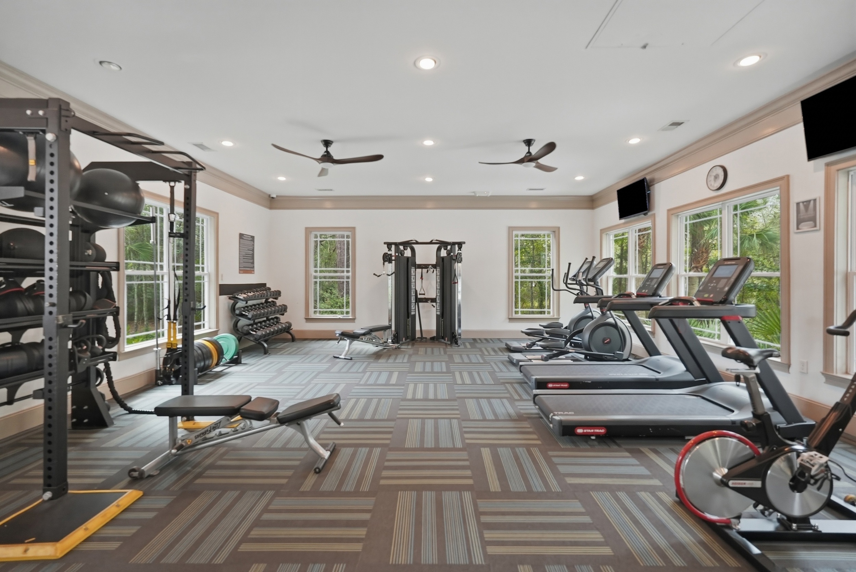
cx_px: 428
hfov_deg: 96.7
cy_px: 286
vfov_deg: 73.8
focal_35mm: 16
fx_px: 381
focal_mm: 16
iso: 1600
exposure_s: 1/160
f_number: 4
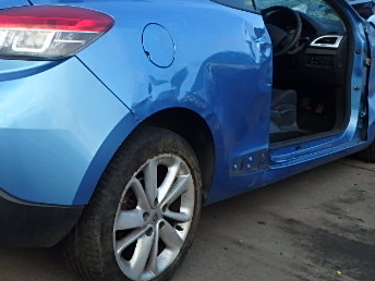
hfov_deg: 35.0
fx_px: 585
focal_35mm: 54
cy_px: 85
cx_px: 107
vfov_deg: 26.8
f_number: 4.6
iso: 125
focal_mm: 5.2
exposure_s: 1/160
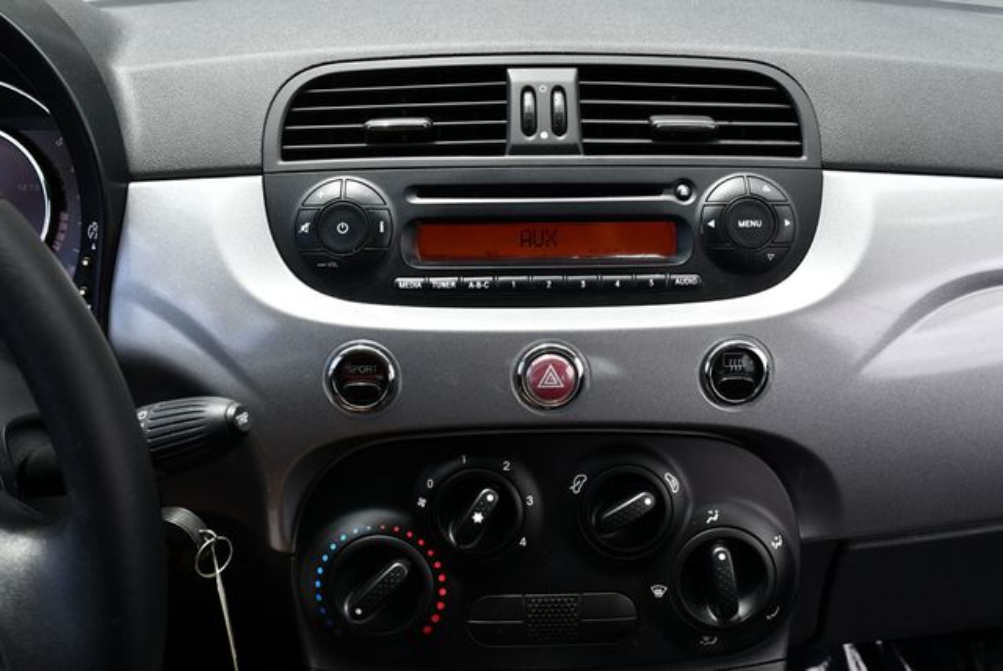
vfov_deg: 36.9
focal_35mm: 36
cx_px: 502
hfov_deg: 53.1
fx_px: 1004
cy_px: 336
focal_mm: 18
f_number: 6.3
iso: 200
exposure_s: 1/250
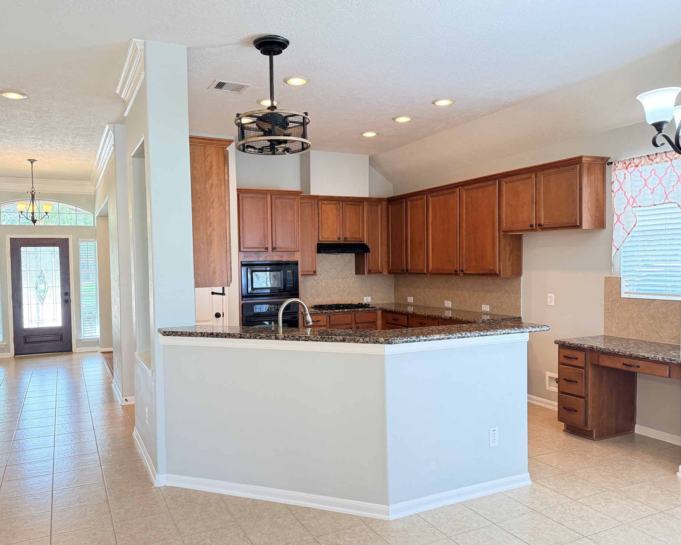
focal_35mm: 26
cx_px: 306
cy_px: 278
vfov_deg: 54.9
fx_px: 524
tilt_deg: -1.9
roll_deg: +0.6
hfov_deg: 65.9
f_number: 1.78
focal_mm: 6.76
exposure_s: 1/60
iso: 250
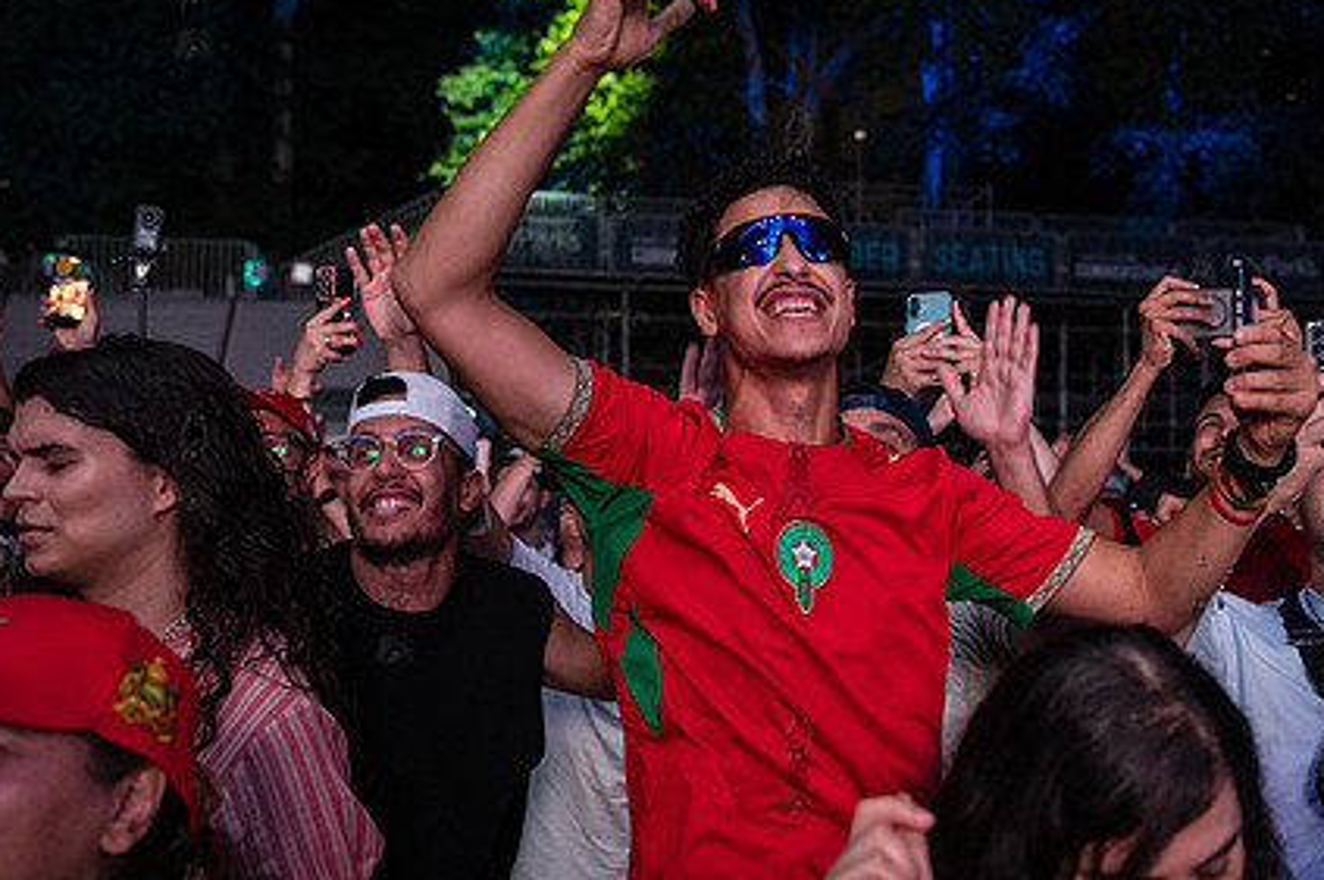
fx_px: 1763
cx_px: 795
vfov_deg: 28.0
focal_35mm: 48
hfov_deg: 41.0
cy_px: 457
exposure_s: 1/250
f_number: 3.2
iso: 8000
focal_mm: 35
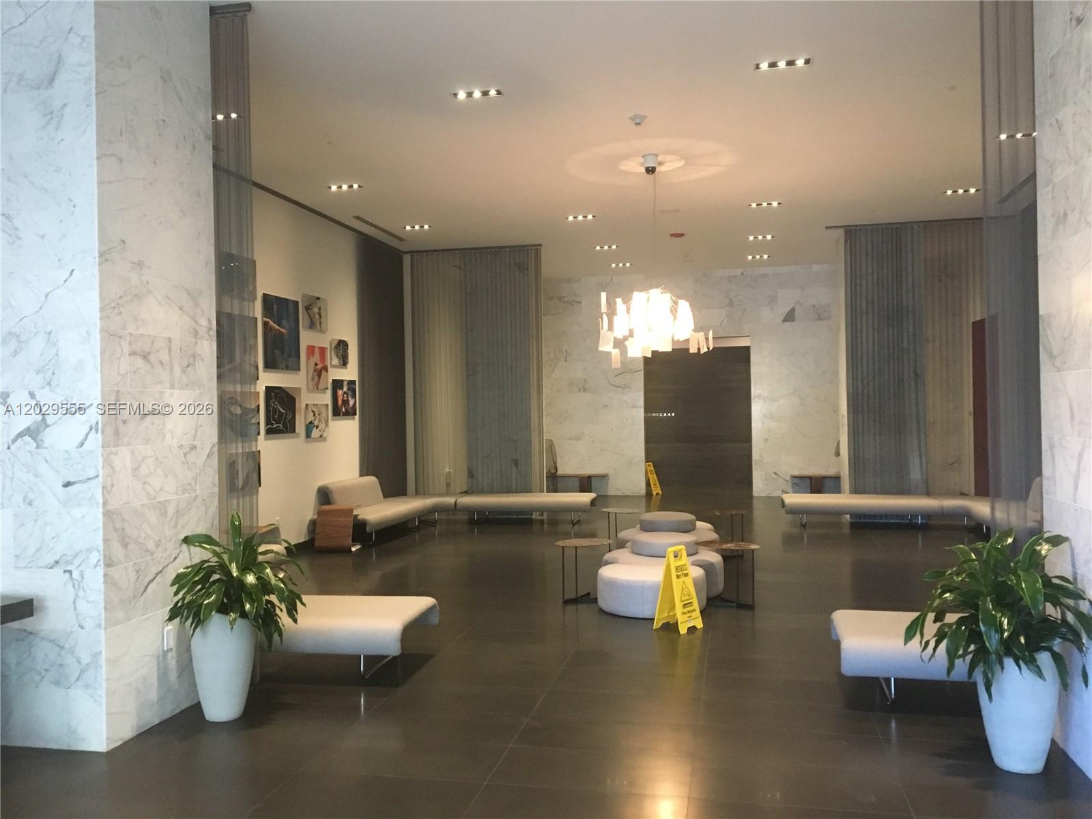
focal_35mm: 29
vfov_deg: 48.2
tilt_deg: -0.3
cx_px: 546
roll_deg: -0.4
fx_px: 915
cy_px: 410
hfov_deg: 61.7
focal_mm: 4.15
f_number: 2.2
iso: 200
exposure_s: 1/30
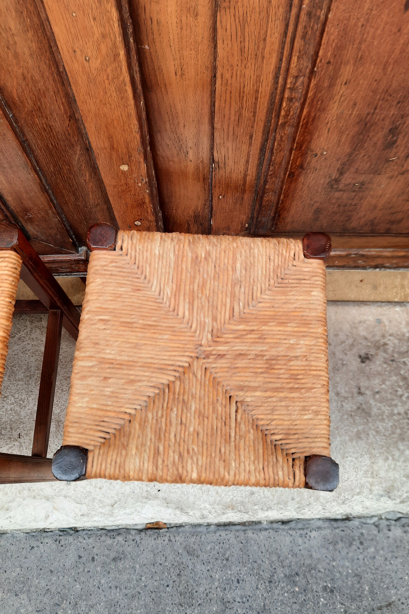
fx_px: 460
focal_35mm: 27
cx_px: 208
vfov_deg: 67.4
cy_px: 312
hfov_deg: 47.9
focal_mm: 4.6
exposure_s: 1/100
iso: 40
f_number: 2
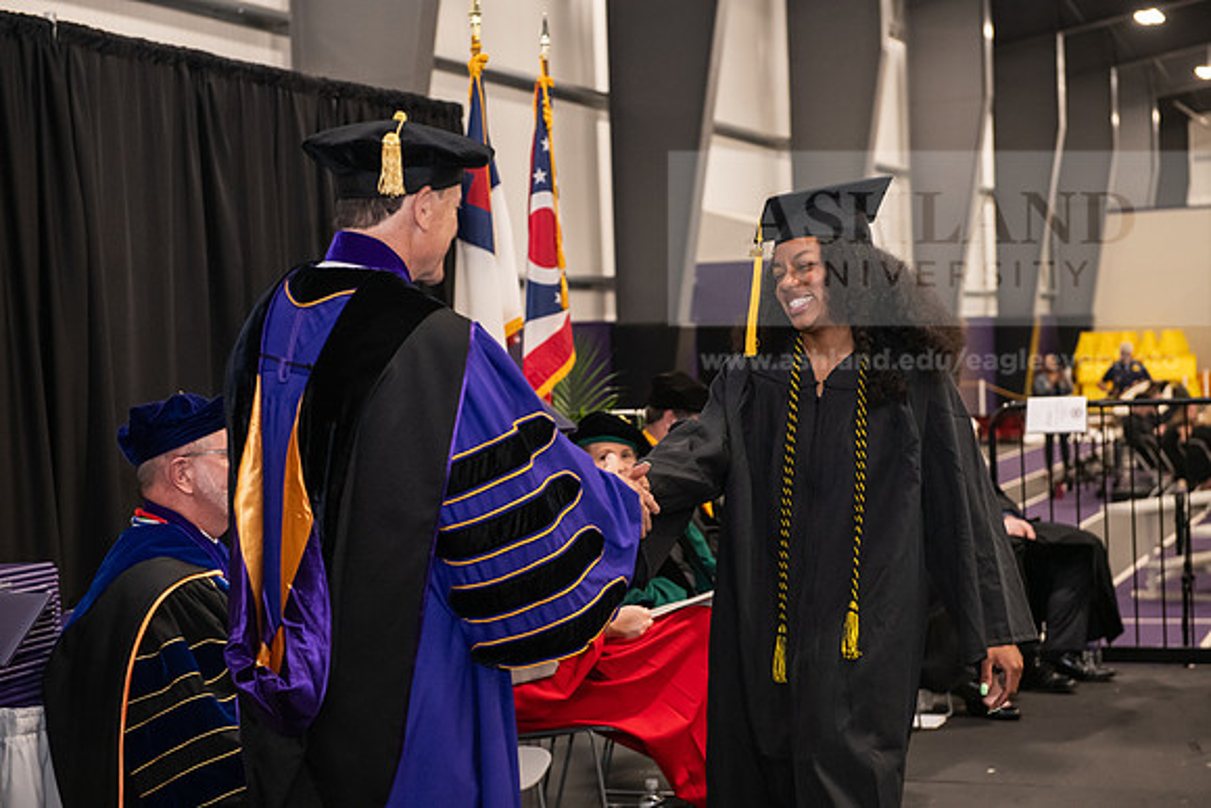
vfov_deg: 19.5
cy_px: 404
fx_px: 2355
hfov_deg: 28.8
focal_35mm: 70
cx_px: 606
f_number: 5
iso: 2500
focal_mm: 70
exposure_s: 1/125
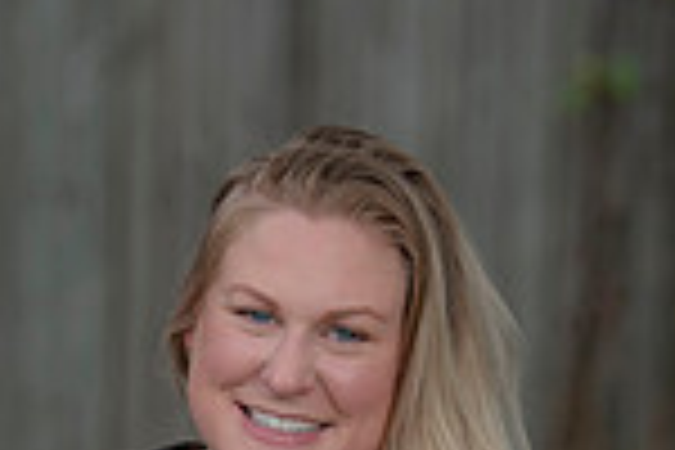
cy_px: 706
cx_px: 180
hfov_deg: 5.3
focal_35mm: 386
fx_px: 7237
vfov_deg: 3.5
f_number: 3.5
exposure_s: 1/200
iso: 160
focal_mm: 100
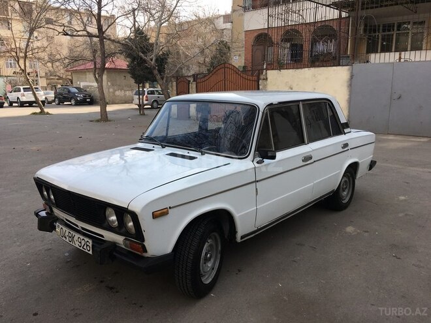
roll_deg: +0.1
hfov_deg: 61.7
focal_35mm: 29
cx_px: 216
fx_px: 361
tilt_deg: -12.2
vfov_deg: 48.2
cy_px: 162
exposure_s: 1/538
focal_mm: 4.15
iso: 25
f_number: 2.2
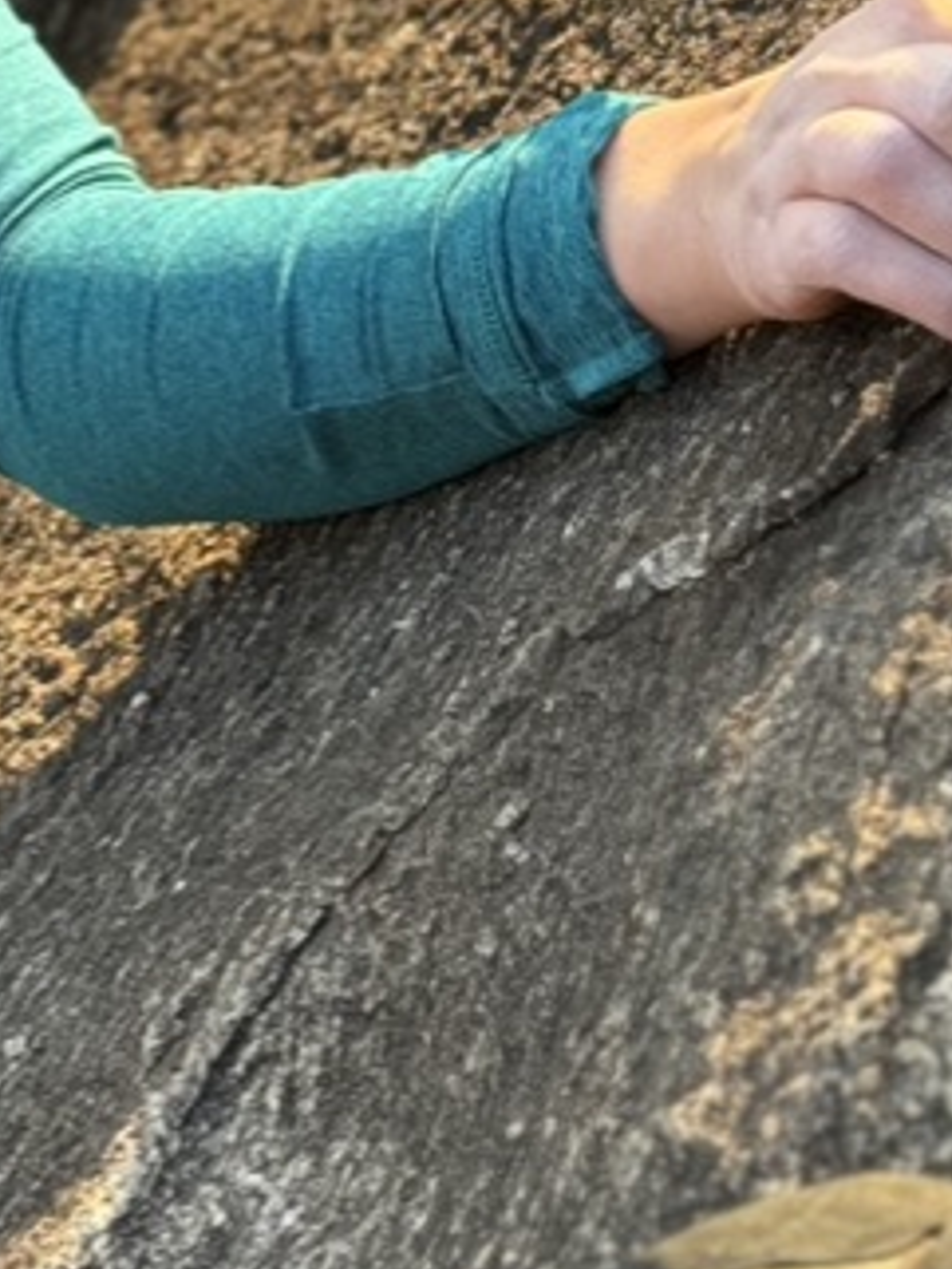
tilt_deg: -60.4
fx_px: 5607
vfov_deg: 12.2
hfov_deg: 9.7
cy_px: -727
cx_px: 101
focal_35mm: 153
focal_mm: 6.86
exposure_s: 1/170
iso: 80
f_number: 1.78
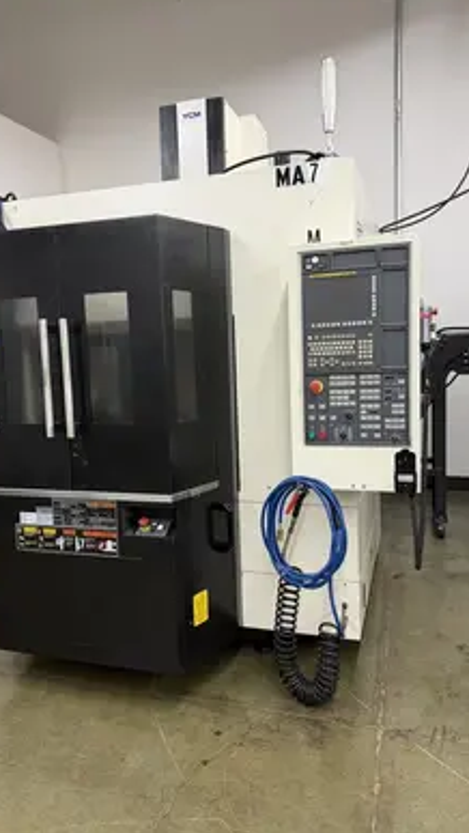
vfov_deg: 69.8
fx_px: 596
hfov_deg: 42.9
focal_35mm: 27
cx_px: 224
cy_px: 407
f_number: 1.78
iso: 125
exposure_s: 1/60
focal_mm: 6.76
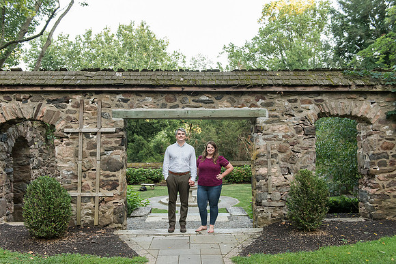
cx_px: 198
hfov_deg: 55.8
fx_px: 374
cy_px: 132
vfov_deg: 38.9
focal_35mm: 34
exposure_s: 1/250
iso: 1600
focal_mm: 34
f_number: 4
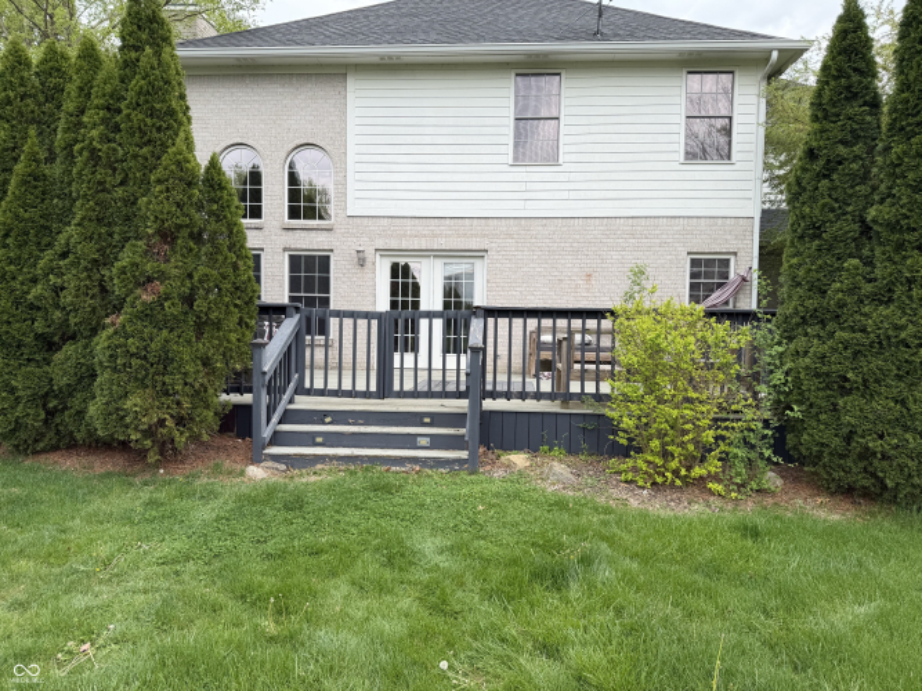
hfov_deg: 71.6
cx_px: 461
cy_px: 346
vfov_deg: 56.8
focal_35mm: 24
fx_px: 639
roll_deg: -1.1
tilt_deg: -1.1
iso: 80
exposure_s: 1/1901
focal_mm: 6.76
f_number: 1.78
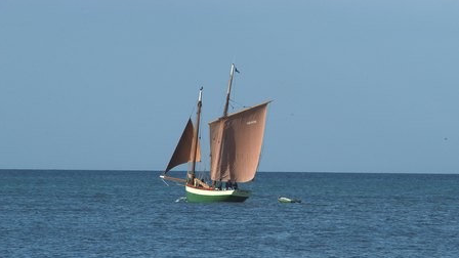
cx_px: 230
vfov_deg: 2.6
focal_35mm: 474
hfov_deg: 4.6
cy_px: 152
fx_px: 5769
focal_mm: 300
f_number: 11
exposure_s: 1/320
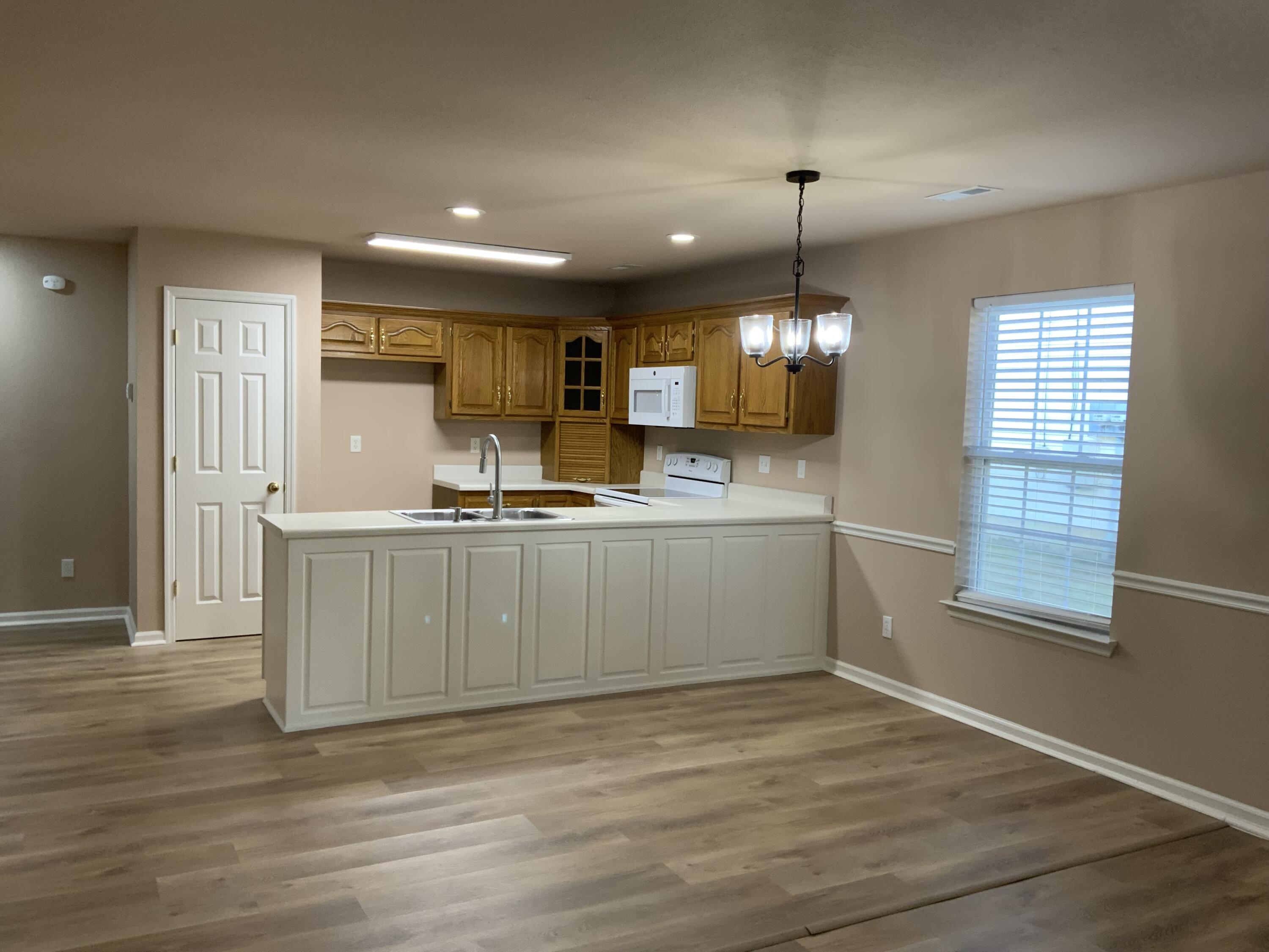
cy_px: 476
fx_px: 1063
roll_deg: -2.4
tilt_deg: -3.7
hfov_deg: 61.7
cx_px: 634
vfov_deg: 48.2
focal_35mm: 29
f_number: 1.8
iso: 100
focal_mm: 3
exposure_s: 1/60
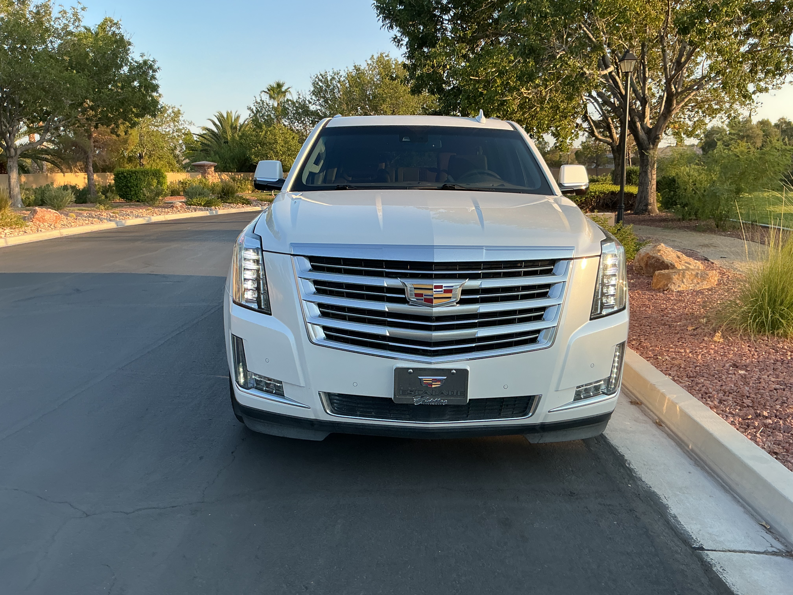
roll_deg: +1.5
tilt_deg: -9.3
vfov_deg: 48.2
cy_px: 298
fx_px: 664
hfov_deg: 61.7
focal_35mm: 29
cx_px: 396
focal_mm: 3
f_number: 1.8
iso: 25
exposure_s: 1/283
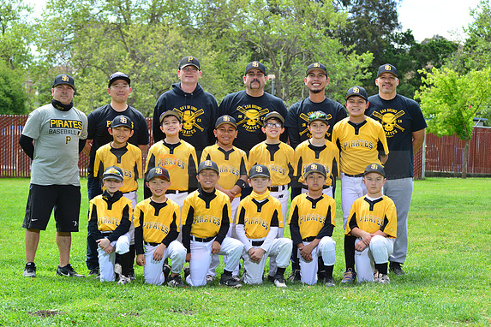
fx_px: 1105
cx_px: 243
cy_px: 162
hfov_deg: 25.1
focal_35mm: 81
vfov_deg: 16.9
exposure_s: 1/200
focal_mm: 80
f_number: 8
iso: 200
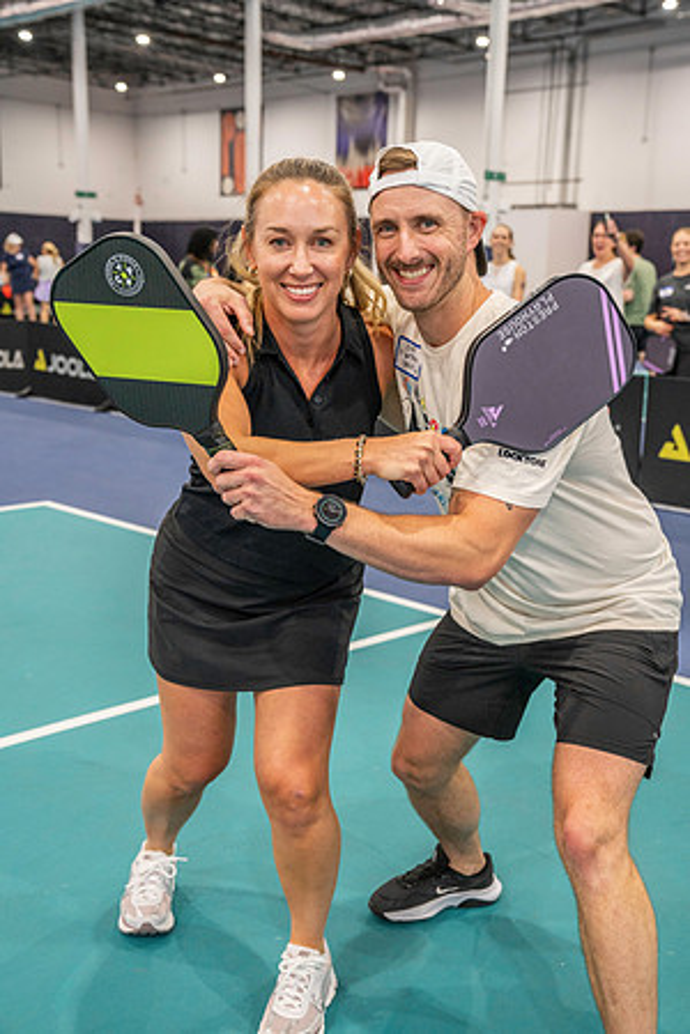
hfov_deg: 31.2
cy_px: 517
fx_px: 1236
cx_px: 345
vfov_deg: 45.4
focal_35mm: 43
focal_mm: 43
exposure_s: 1/200
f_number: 4.5
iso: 2500
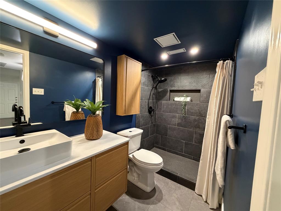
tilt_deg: -3.8
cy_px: 106
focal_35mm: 14
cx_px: 140
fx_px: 114
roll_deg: -2.5
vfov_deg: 85.7
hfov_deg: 102.1
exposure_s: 1/60
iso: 800
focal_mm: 2.22
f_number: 2.2
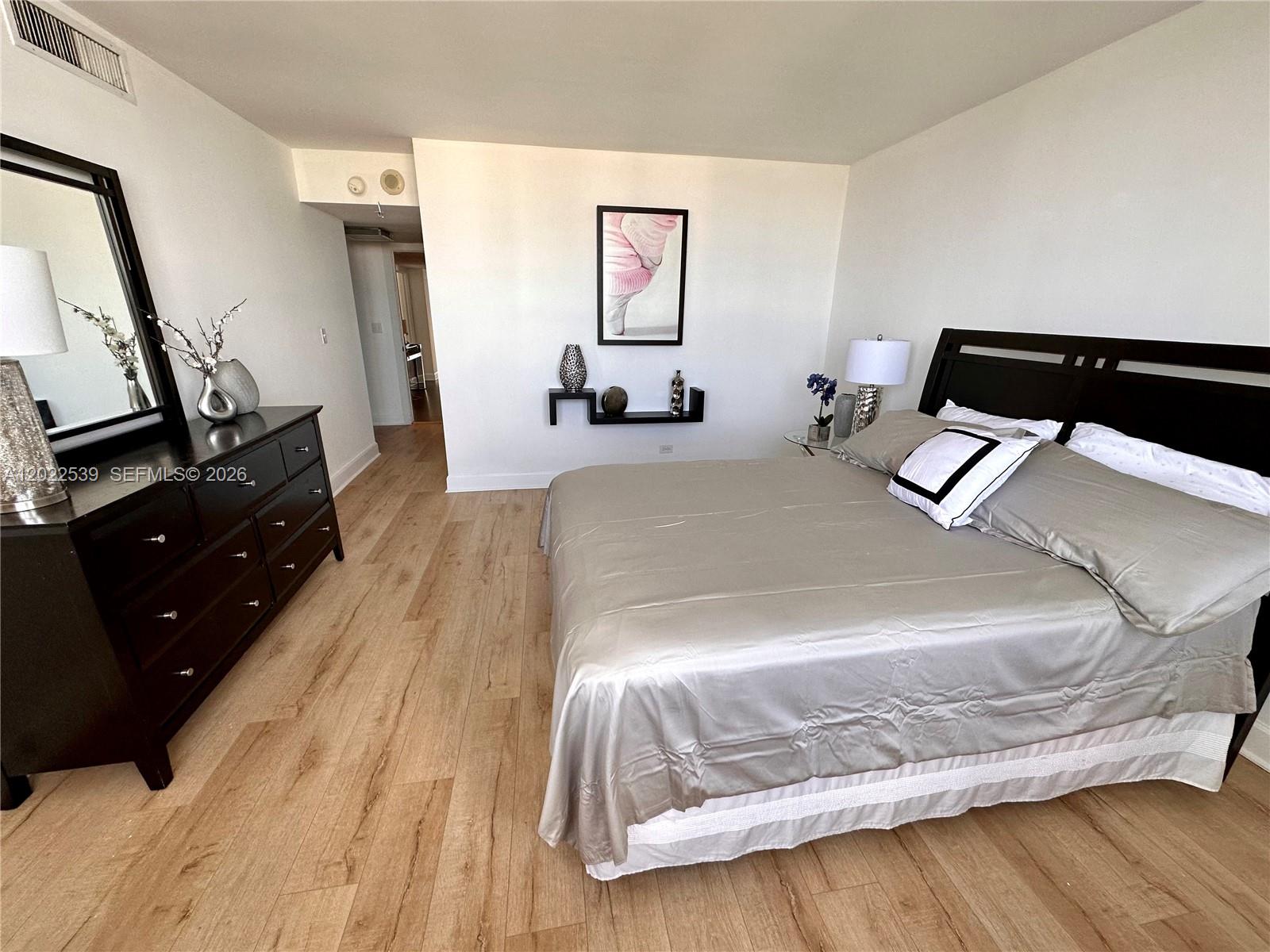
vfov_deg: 85.7
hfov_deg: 102.1
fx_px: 514
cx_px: 635
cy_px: 476
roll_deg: -1.0
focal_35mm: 14
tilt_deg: -18.6
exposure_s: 1/120
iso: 125
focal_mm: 2.22
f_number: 2.2
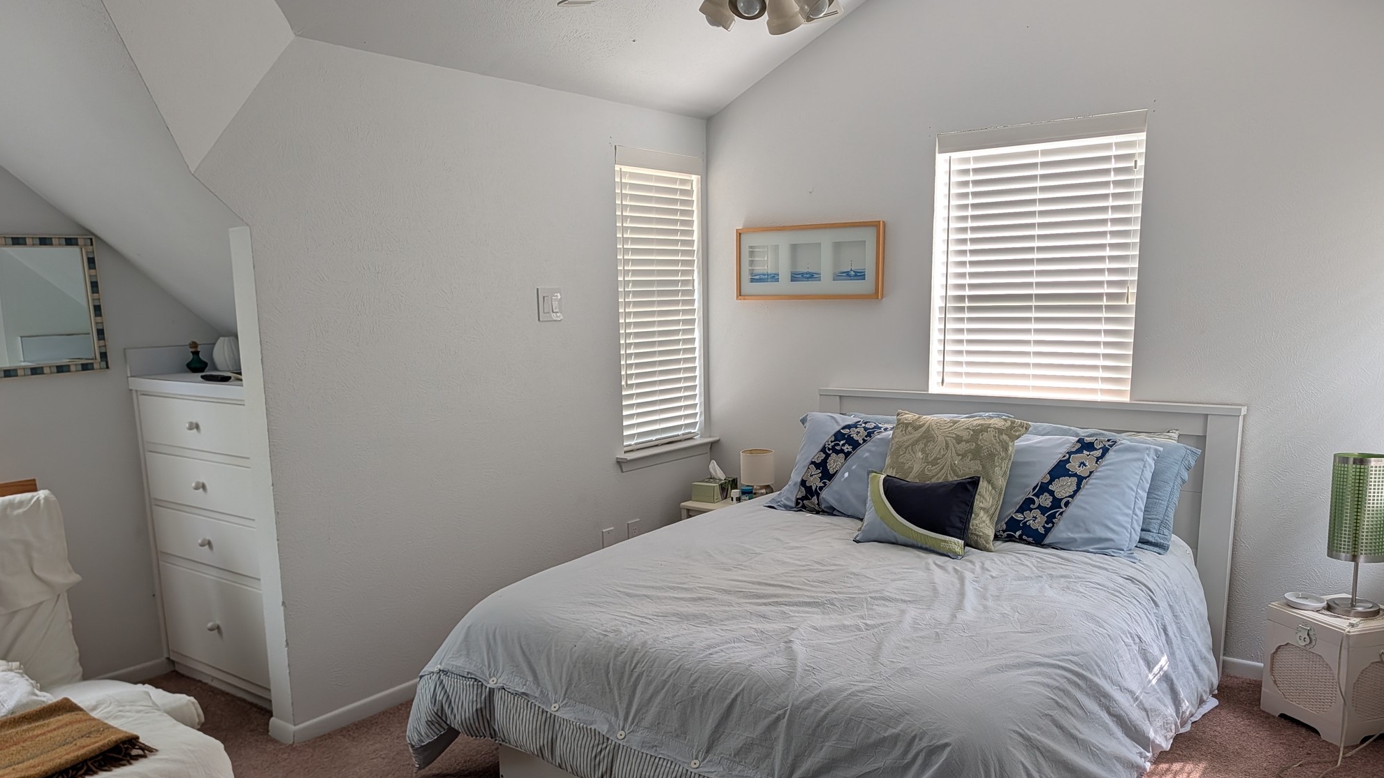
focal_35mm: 27
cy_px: 458
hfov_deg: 69.9
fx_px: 991
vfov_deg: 42.7
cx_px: 690
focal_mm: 6.9
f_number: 1.68
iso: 100
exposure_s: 1/78
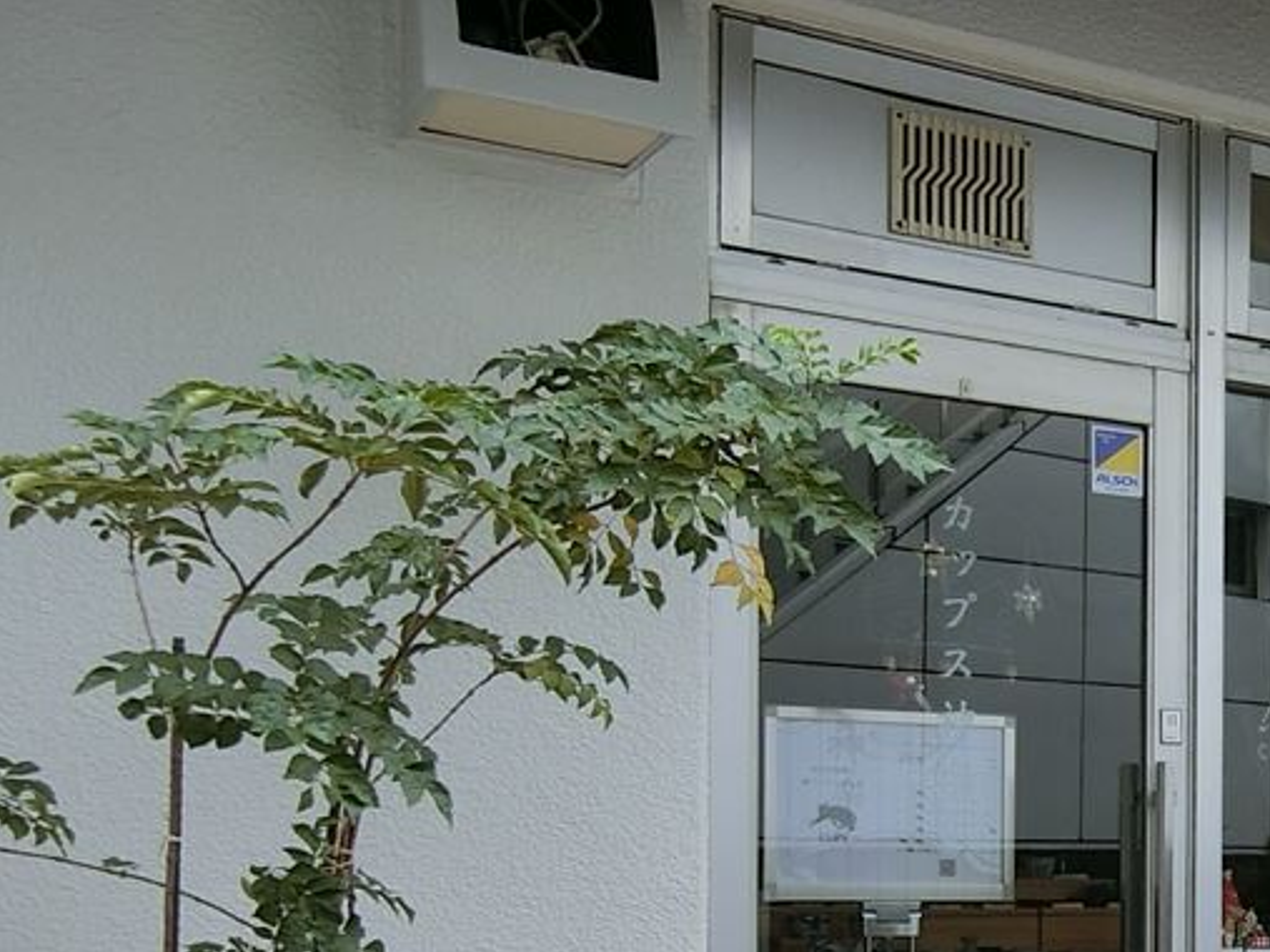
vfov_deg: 23.5
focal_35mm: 60
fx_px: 2201
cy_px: 937
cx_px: 1518
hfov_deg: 28.2
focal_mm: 4.06
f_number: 2.7
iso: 80
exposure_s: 1/125
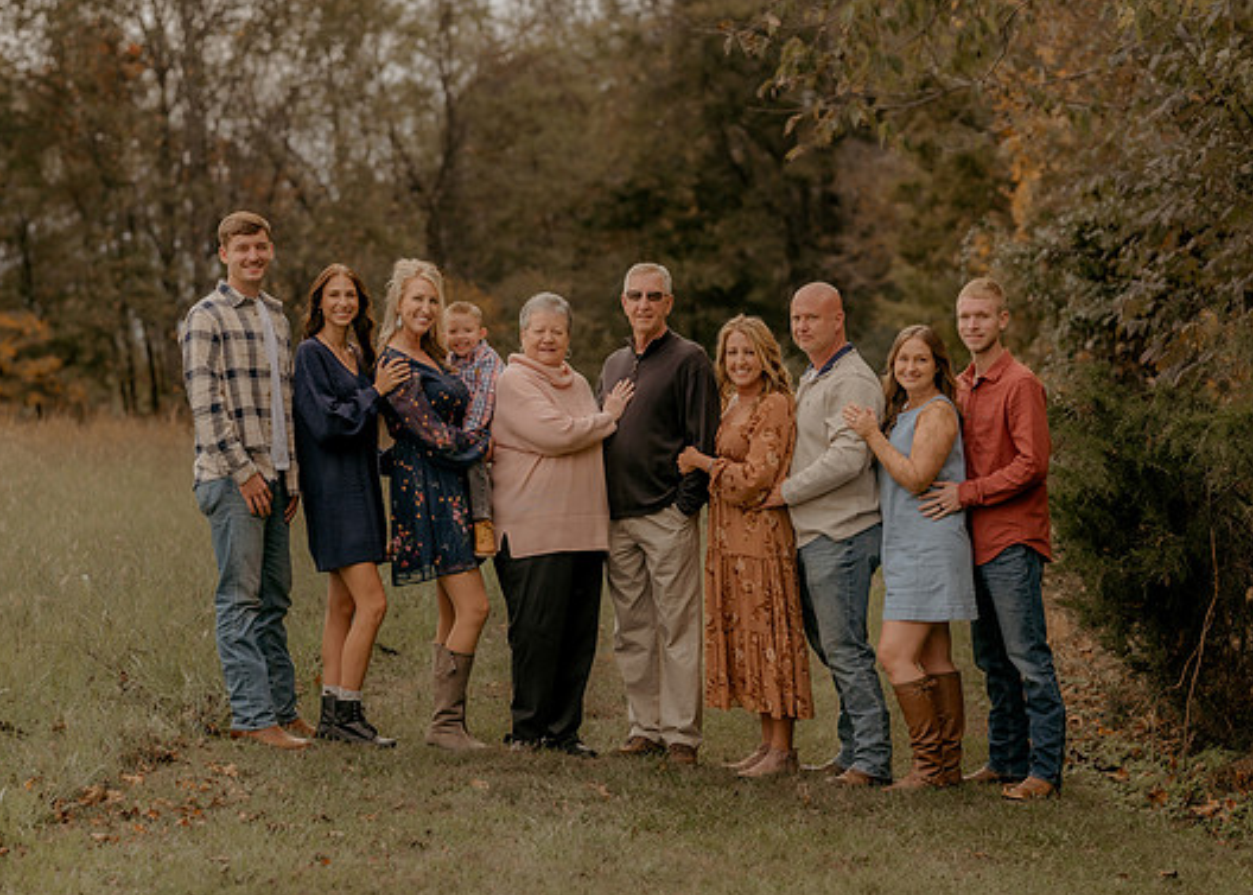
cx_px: 564
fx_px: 3487
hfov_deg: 20.4
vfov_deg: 14.6
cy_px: 451
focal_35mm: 98
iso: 125
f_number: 2.8
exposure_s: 1/800
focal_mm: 85
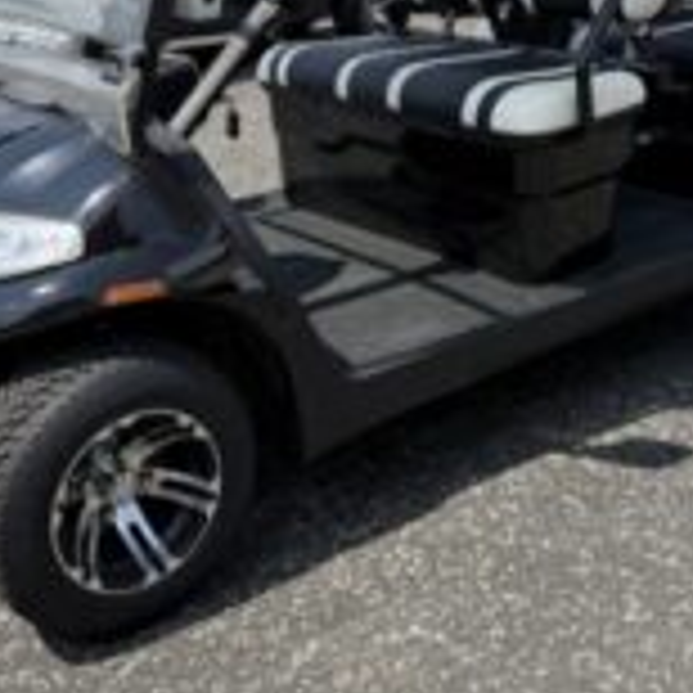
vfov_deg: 29.6
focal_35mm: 55
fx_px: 1246
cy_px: 50
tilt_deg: -8.7
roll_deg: -0.6
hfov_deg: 31.0
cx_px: 432
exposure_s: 1/3145
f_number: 1.78
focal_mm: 6.76
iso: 100
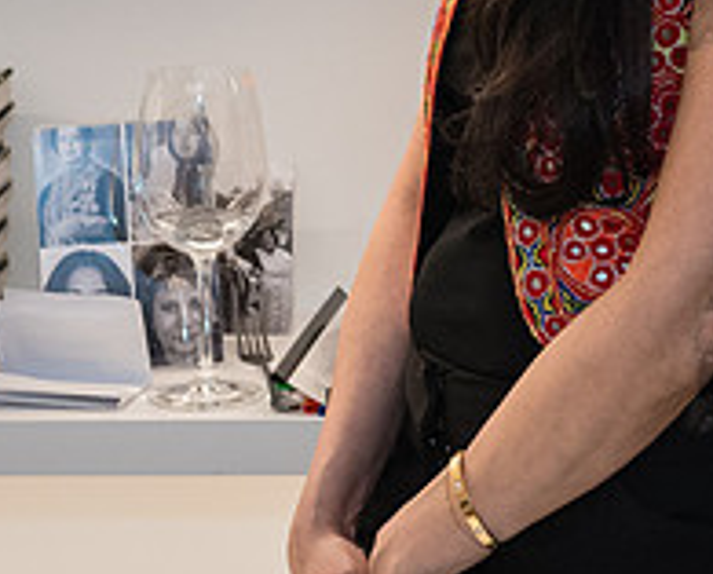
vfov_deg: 8.3
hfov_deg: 10.3
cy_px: -202
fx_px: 3914
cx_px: 678
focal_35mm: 185
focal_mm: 44
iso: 1600
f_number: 4
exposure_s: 1/250
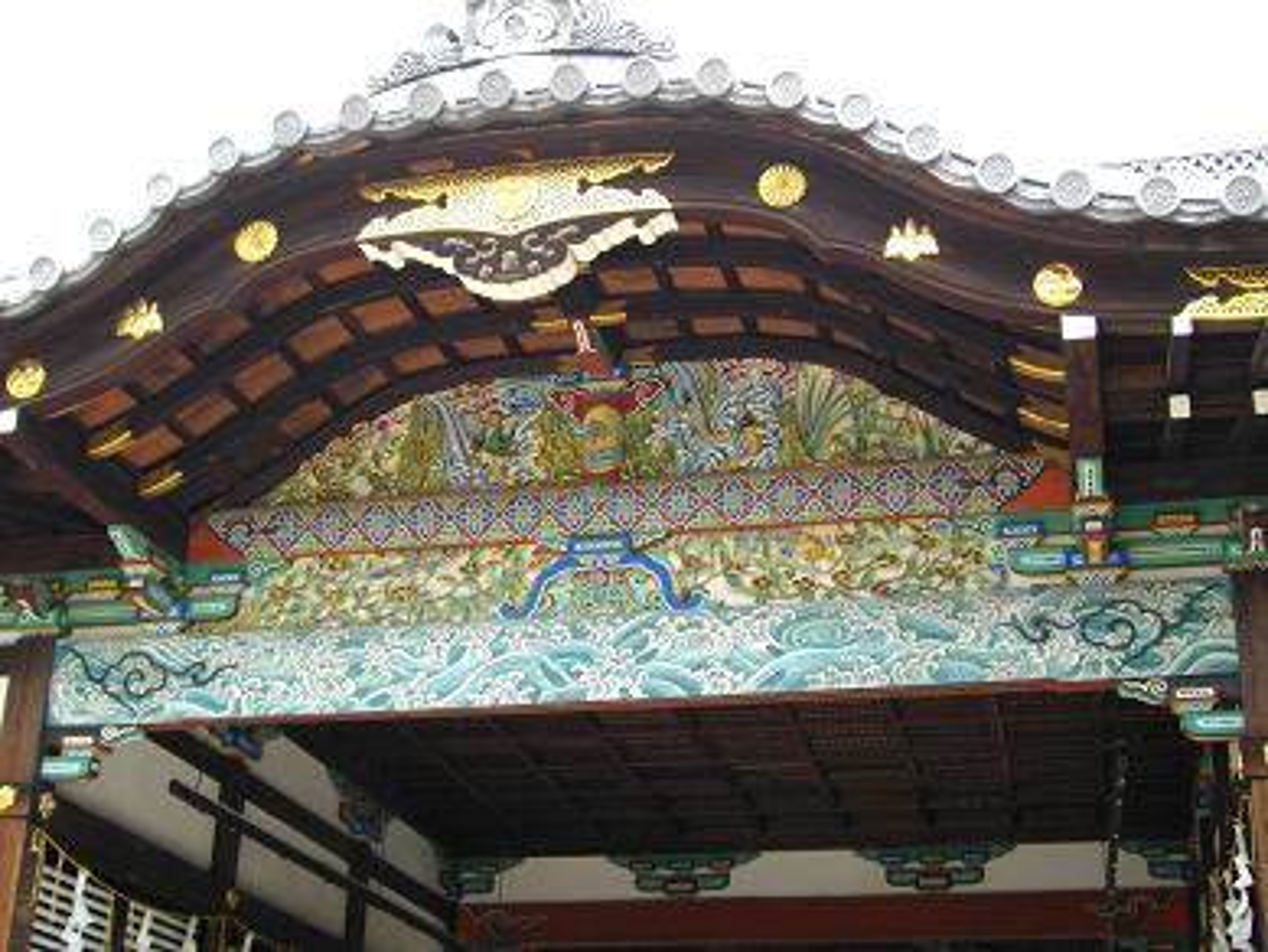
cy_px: 476
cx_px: 634
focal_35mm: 50
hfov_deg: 38.2
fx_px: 1832
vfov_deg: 29.1
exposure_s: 1/160
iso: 100
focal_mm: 8.8
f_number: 3.6
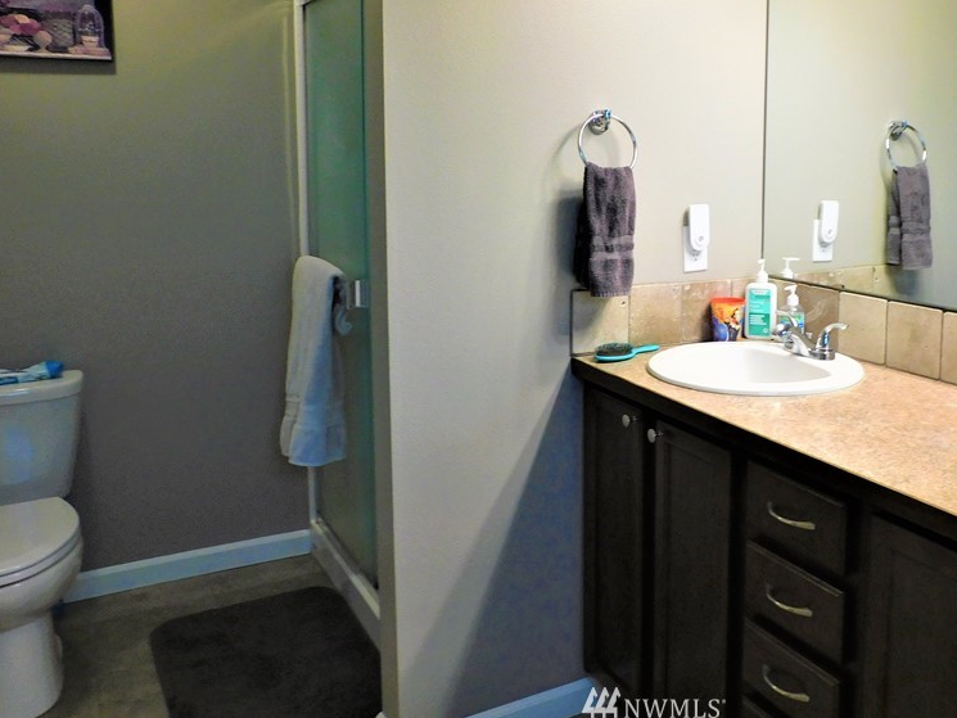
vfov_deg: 42.5
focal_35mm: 33
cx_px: 654
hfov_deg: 54.0
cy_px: 258
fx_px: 912
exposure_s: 1/30
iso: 140
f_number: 3.3
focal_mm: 4.3
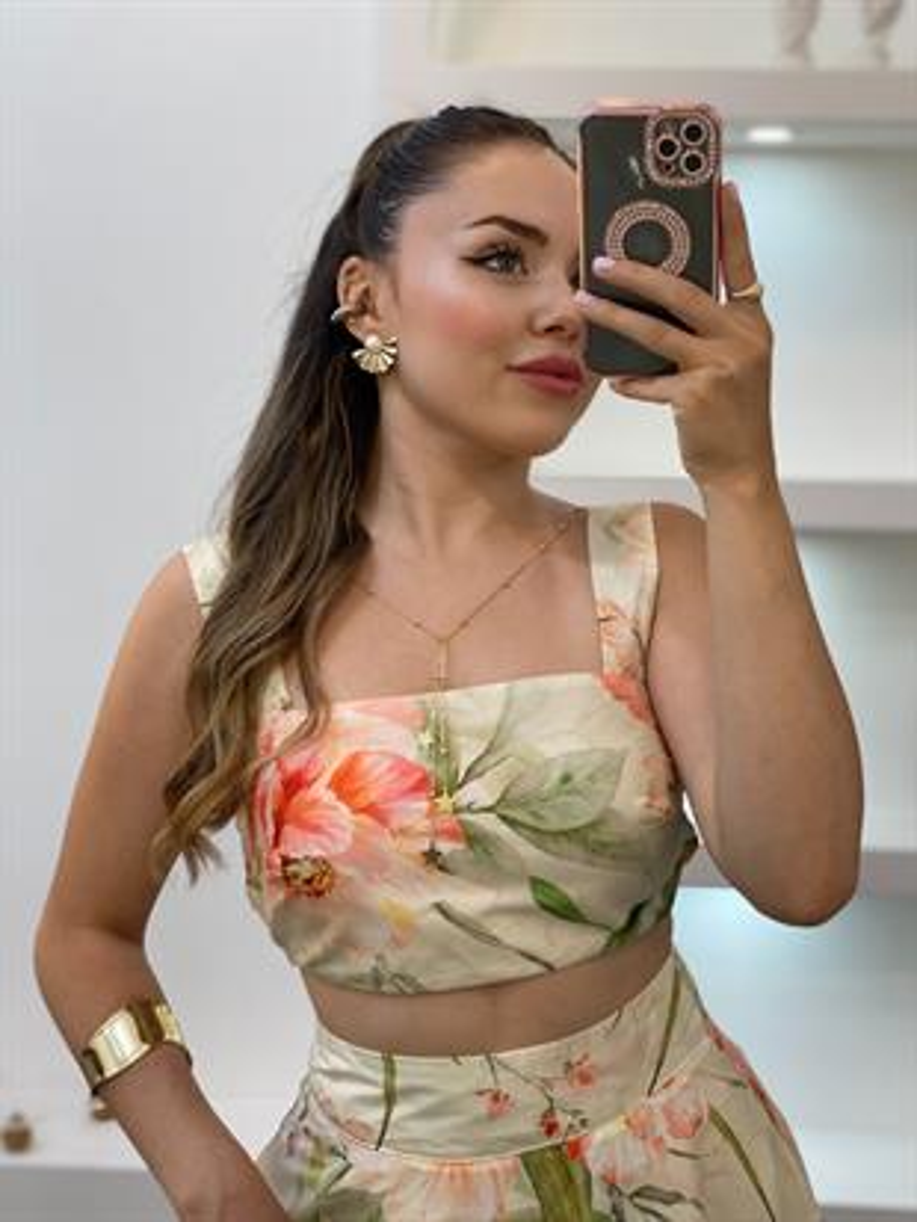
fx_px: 1836
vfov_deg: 36.8
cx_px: 458
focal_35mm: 52
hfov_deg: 28.0
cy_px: 611
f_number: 2
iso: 80
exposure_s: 1/100
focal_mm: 6
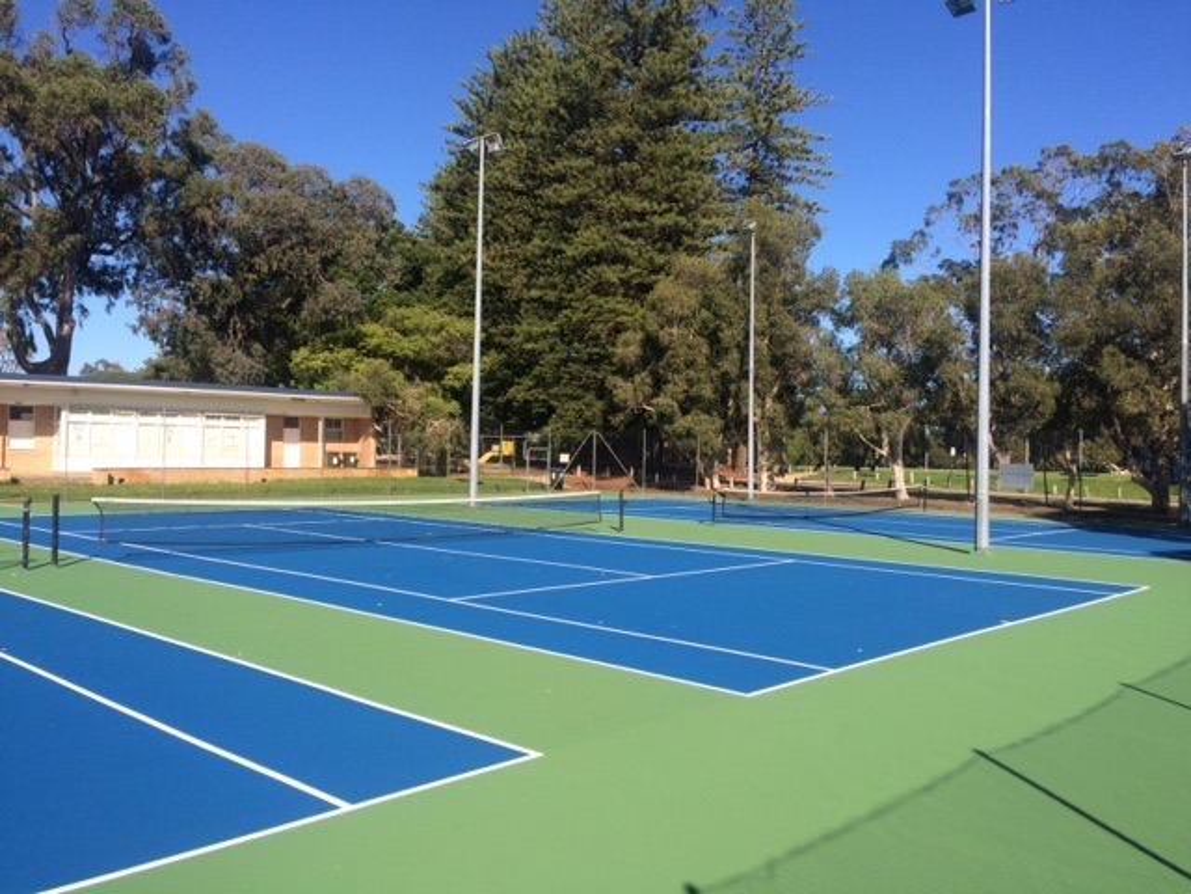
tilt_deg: -2.3
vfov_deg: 48.2
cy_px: 447
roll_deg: -0.8
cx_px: 596
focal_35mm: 29
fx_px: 998
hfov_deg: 61.7
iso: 32
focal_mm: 4.15
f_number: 2.2
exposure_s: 1/1709
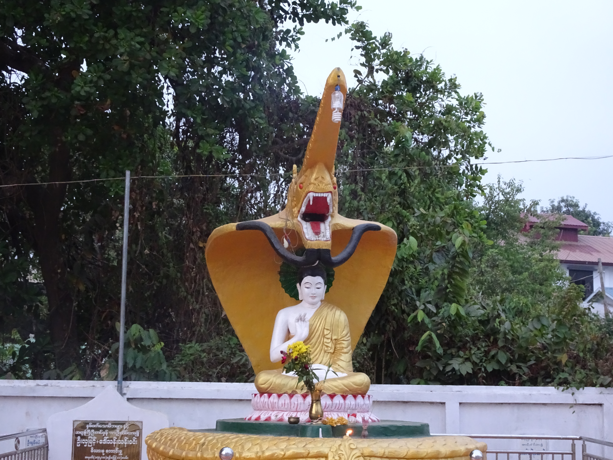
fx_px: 1027
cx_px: 306
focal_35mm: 58
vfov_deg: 25.2
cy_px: 230
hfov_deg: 33.2
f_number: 4.5
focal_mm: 9.87
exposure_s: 1/25
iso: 800
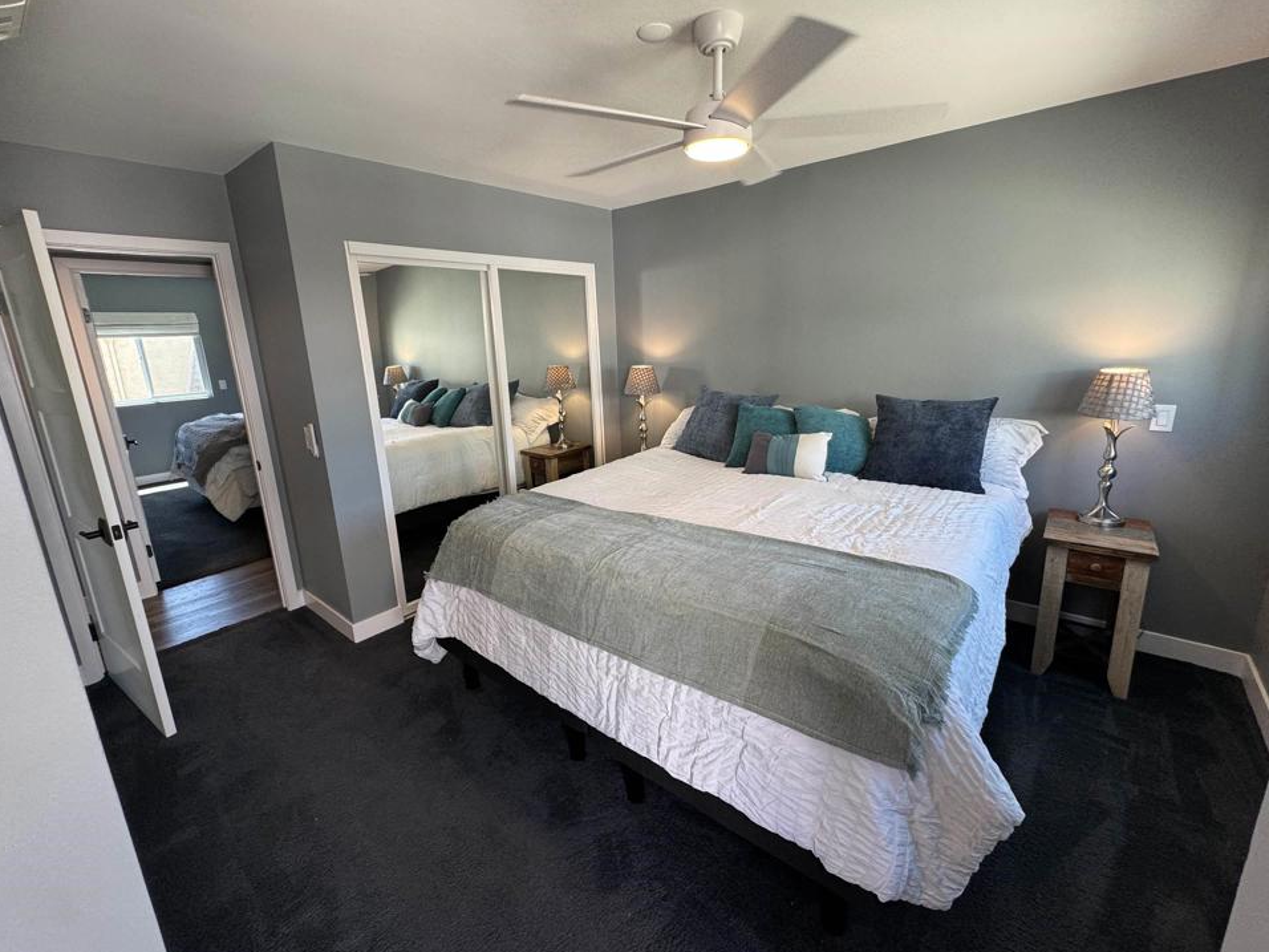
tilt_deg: -12.1
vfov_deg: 81.7
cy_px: 462
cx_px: 632
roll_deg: +2.3
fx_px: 550
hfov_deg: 98.2
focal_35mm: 15
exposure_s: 1/120
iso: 125
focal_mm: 2.22
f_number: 2.2
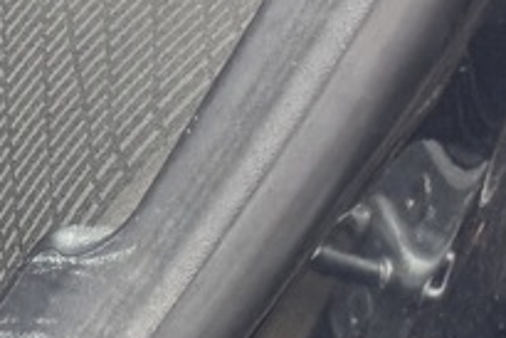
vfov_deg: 7.3
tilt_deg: -19.9
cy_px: -545
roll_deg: -2.4
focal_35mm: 175
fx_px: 2461
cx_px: -1121
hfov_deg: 9.0
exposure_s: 1/121
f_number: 1.78
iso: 125
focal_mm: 6.76
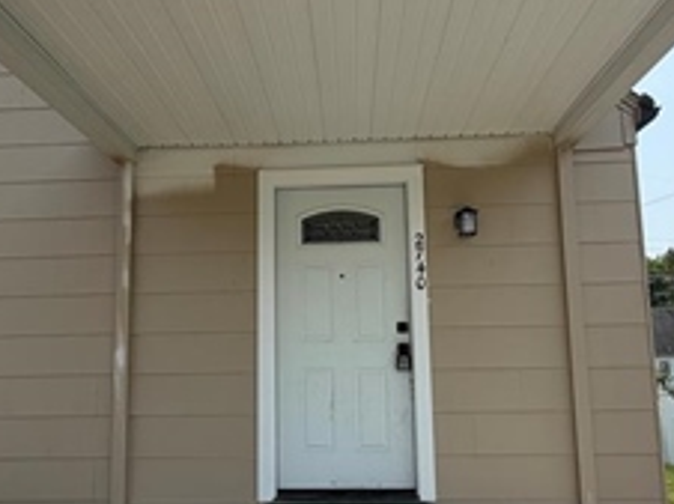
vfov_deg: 45.3
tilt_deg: +9.5
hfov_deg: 58.4
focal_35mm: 31
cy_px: 285
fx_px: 603
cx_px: 319
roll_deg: +0.2
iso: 25
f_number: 2.2
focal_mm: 2.22
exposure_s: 1/770
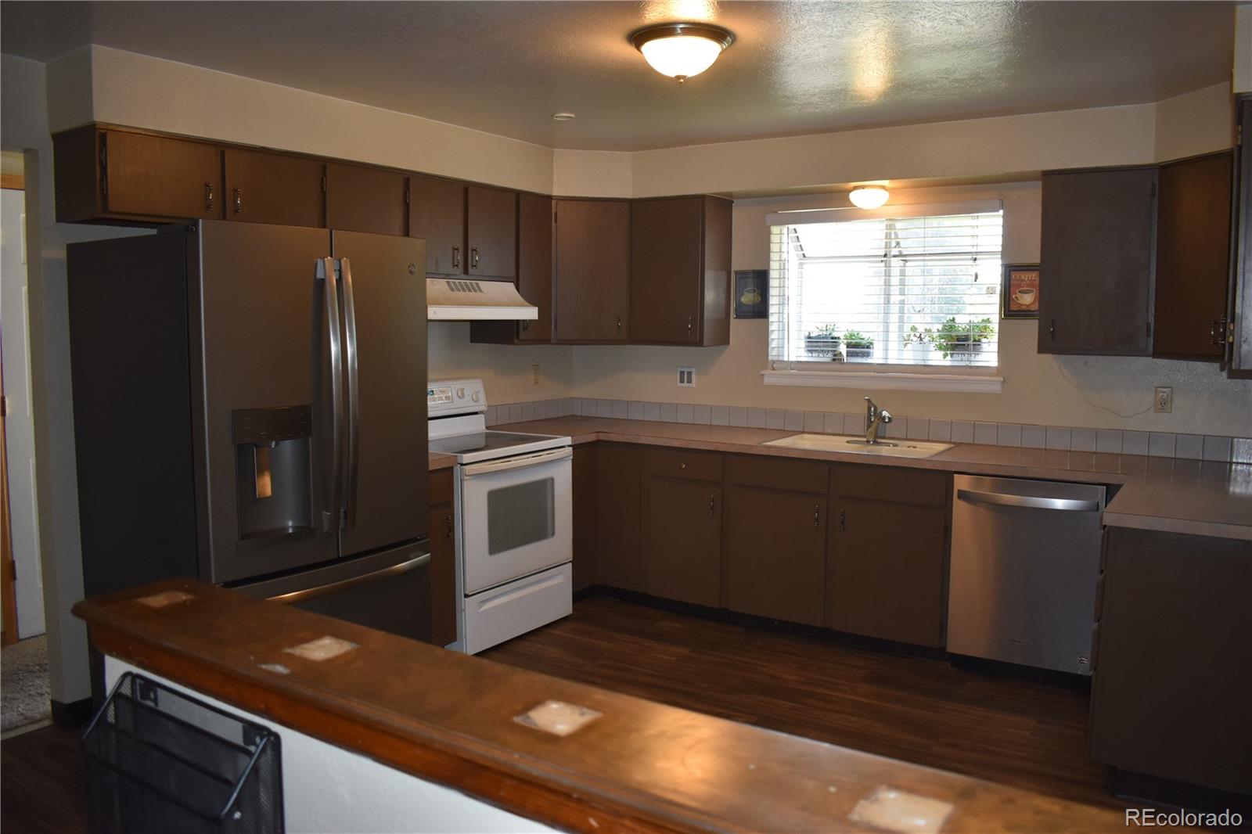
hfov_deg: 67.4
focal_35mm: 27
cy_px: 417
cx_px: 626
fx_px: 939
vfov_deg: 47.9
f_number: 3.5
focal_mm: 18
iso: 800
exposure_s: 1/200
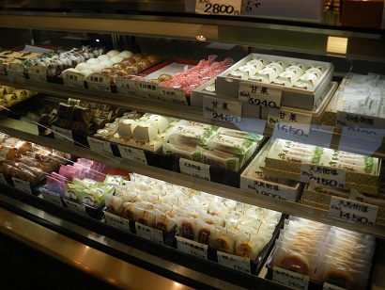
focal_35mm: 36
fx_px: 401
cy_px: 145
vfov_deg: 39.7
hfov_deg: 51.3
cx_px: 192
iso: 100
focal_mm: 6.3
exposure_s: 1/50
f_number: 3.5
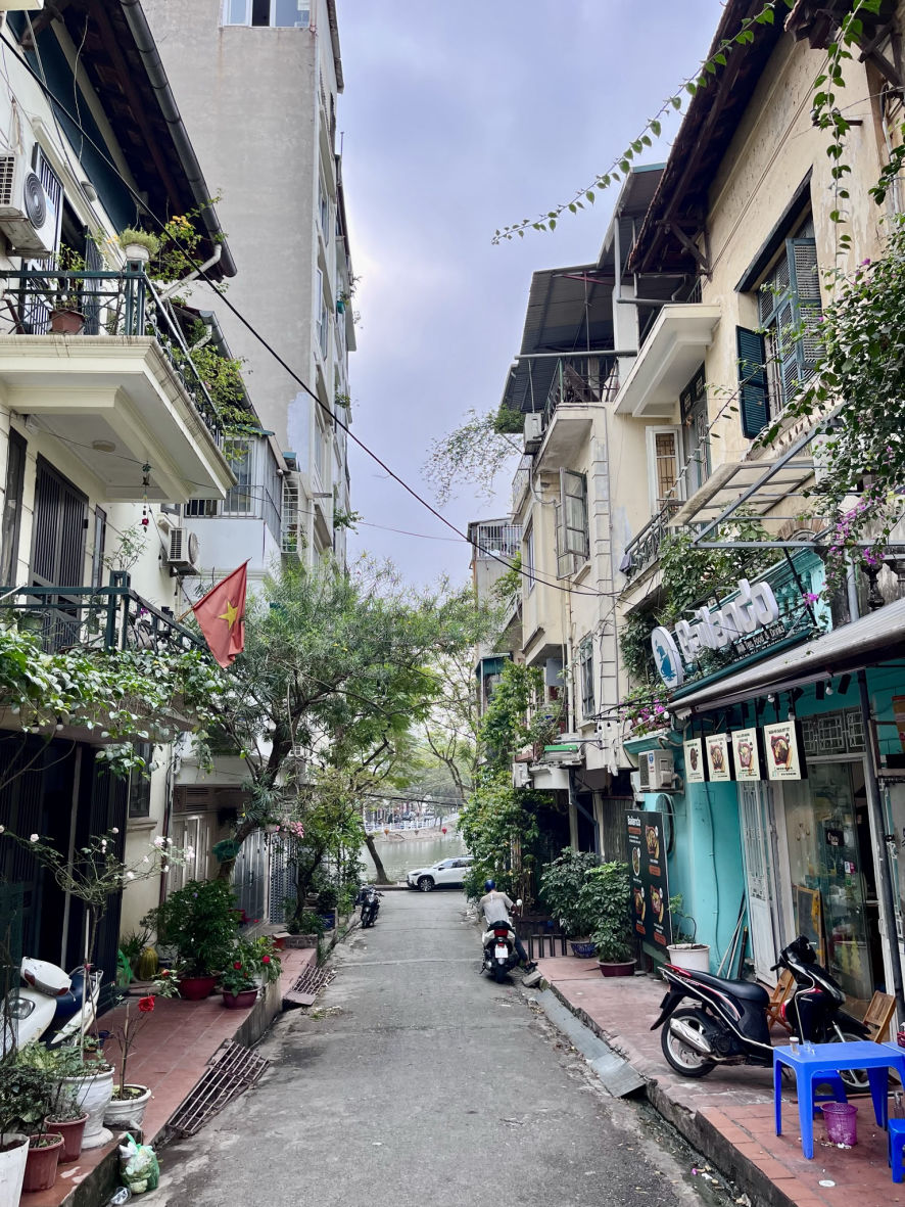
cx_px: 452
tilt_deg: +11.0
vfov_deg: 67.3
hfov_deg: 53.1
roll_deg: +1.3
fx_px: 906
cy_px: 604
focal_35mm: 26
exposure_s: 1/1325
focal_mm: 5.1
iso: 50
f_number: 1.6
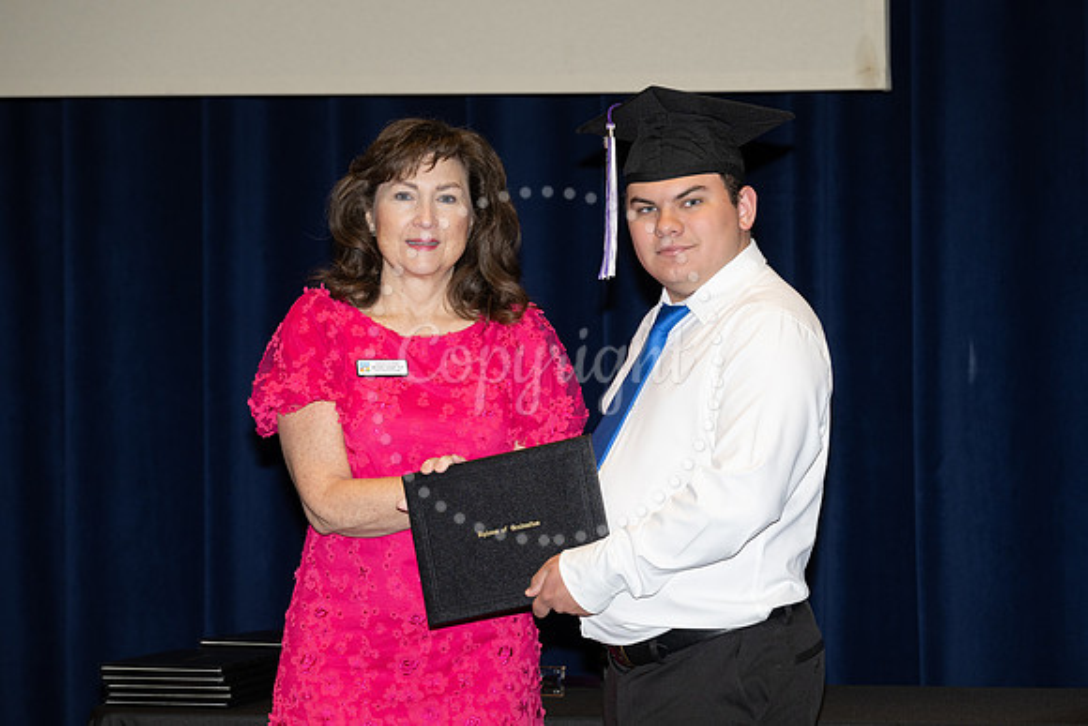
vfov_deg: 10.1
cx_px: 617
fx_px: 4114
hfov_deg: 15.1
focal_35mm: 136
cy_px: 363
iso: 640
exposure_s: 1/80
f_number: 5.6
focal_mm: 120
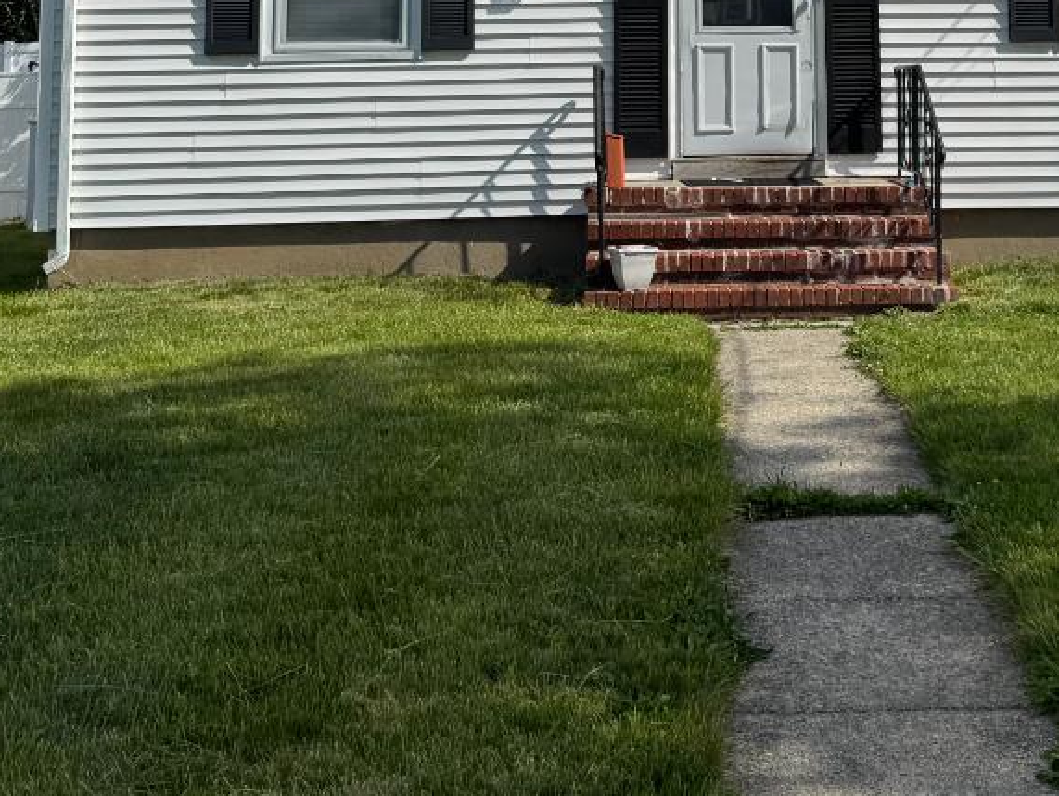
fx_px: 1929
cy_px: -105
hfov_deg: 30.3
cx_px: 777
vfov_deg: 21.9
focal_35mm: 63
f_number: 1.78
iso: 80
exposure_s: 1/7092
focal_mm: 6.76
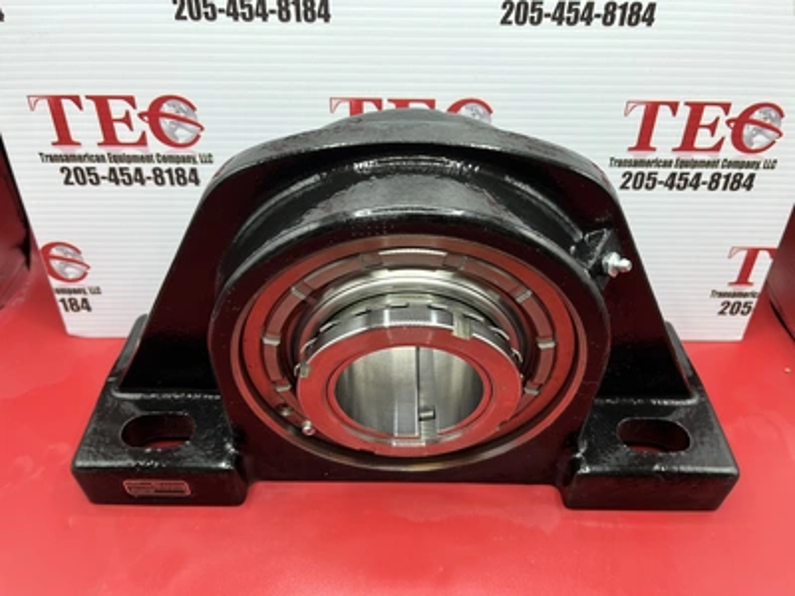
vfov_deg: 53.1
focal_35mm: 26
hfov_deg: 67.3
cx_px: 398
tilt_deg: -42.9
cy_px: 298
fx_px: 597
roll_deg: -0.4
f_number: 1.6
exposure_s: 1/351
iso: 50
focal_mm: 5.1
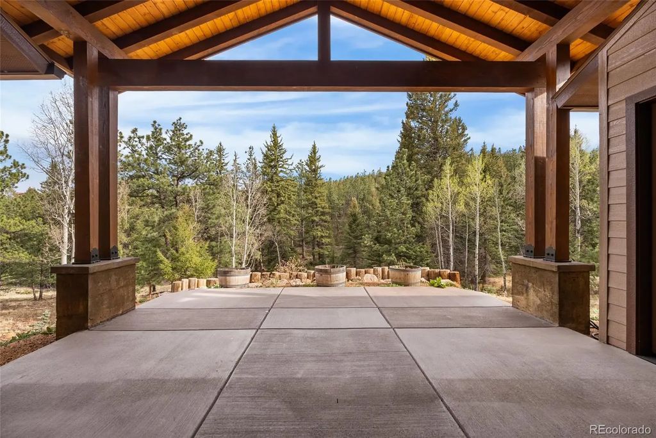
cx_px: 328
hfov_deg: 96.7
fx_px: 292
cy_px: 219
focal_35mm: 16
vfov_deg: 73.8
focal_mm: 16
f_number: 8
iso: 200
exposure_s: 1/25
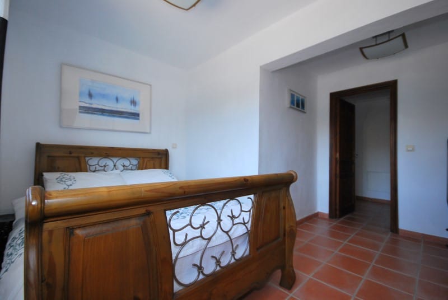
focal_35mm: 15
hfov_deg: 100.3
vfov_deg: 77.5
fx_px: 187
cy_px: 150
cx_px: 224
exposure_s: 1/100
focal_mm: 10
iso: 400
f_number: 5
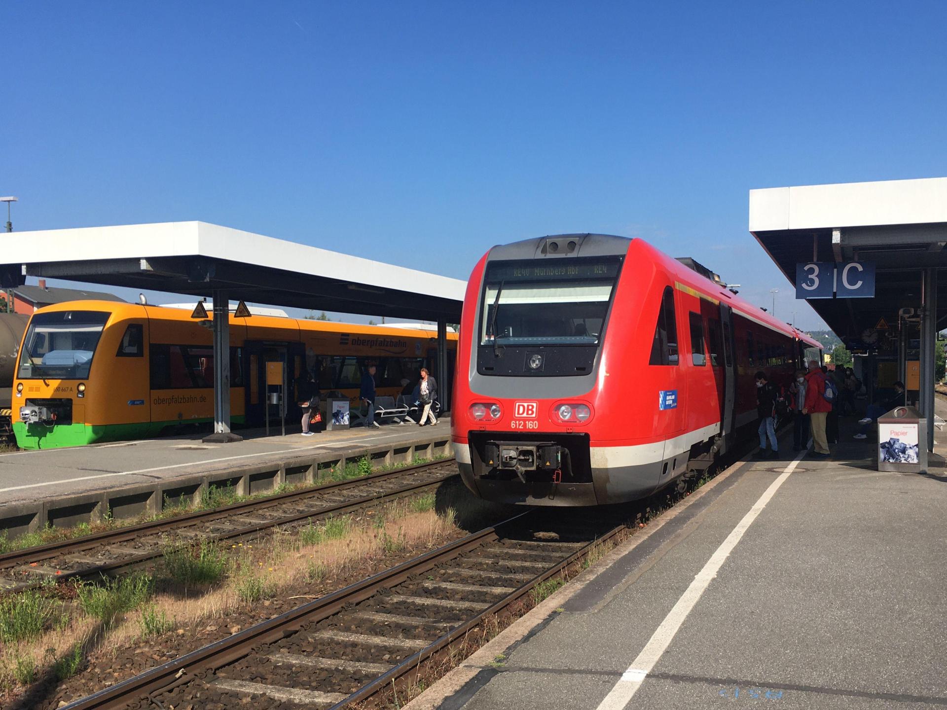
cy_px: 355
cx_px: 474
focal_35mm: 29
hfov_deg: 61.7
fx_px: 793
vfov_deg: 48.2
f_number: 2.2
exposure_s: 1/1399
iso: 25
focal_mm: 4.15
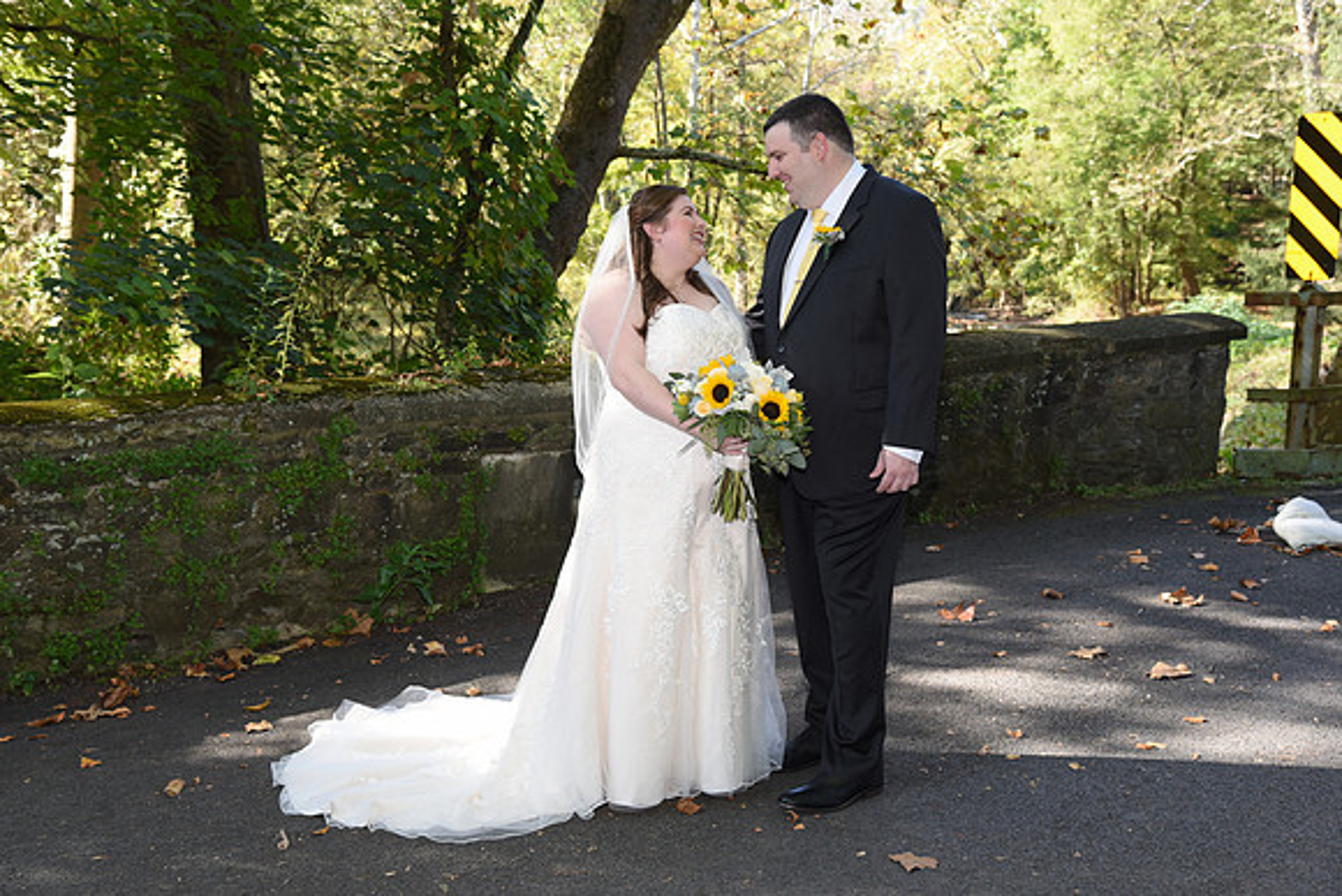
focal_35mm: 46
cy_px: 448
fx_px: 1715
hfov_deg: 42.7
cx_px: 671
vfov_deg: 29.3
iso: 640
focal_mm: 46
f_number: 5.6
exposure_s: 1/200
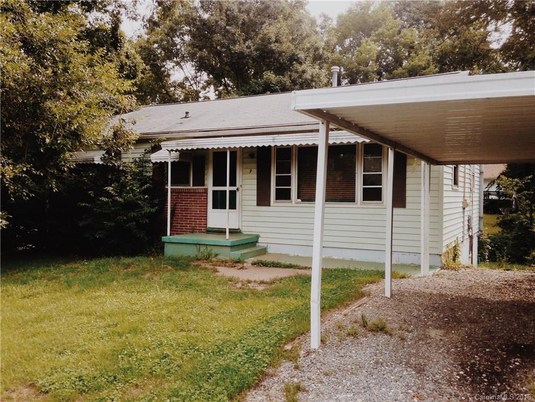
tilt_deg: +0.1
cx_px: 268
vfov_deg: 42.9
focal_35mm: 33
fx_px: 510
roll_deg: -2.1
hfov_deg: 55.4
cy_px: 201
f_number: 2.4
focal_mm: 4.12
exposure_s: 1/335
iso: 50
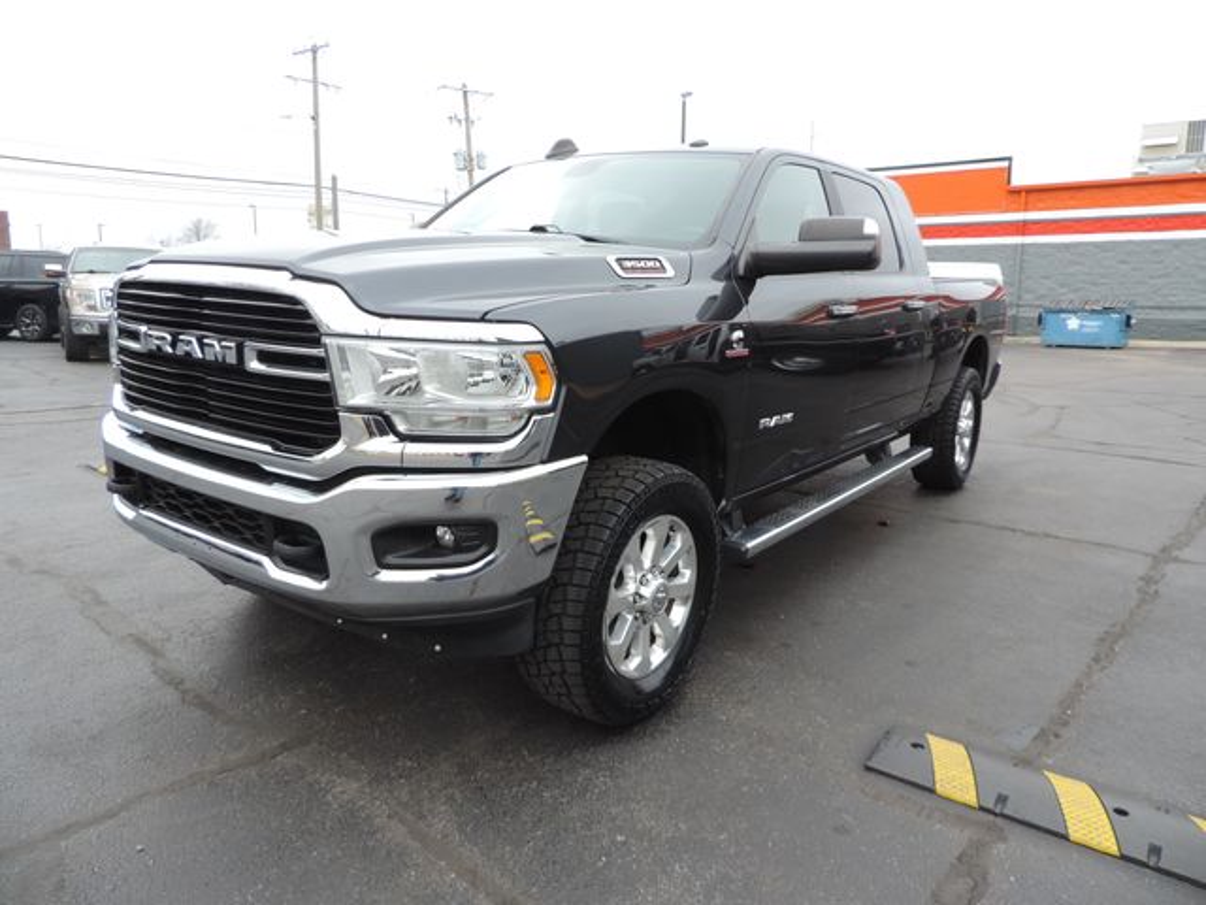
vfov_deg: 56.8
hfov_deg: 71.6
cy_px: 452
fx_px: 836
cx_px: 603
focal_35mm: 24
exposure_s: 1/100
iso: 80
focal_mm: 4.3
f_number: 3
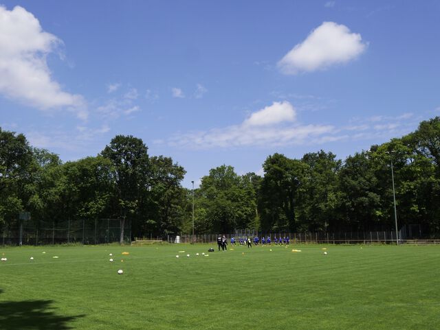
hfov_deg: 51.3
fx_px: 458
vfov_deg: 39.7
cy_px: 165
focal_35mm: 36
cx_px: 220
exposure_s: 1/640
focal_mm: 18
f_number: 9
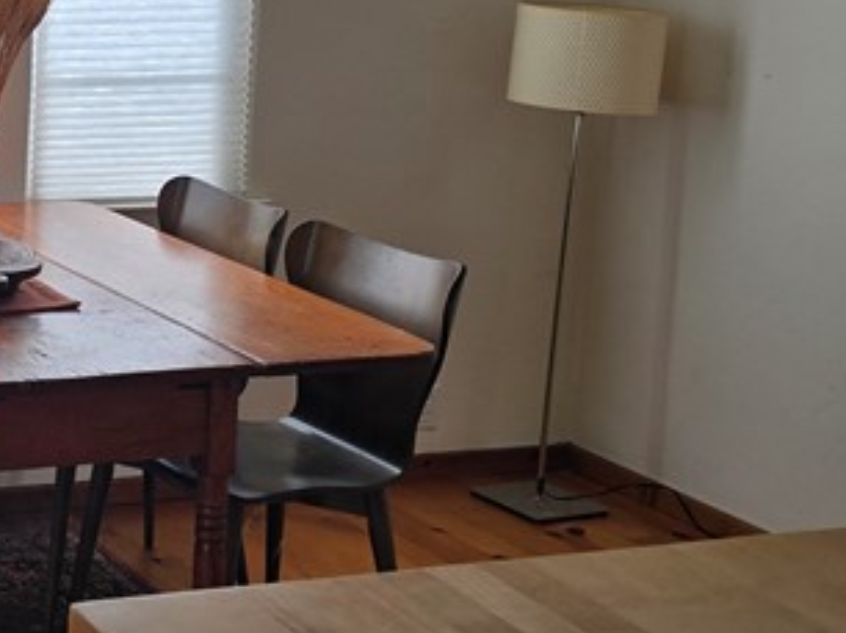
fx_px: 1880
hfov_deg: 22.3
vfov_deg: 18.9
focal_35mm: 77
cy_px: 116
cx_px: -304
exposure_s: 1/180
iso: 32
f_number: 1.7
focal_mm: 6.3
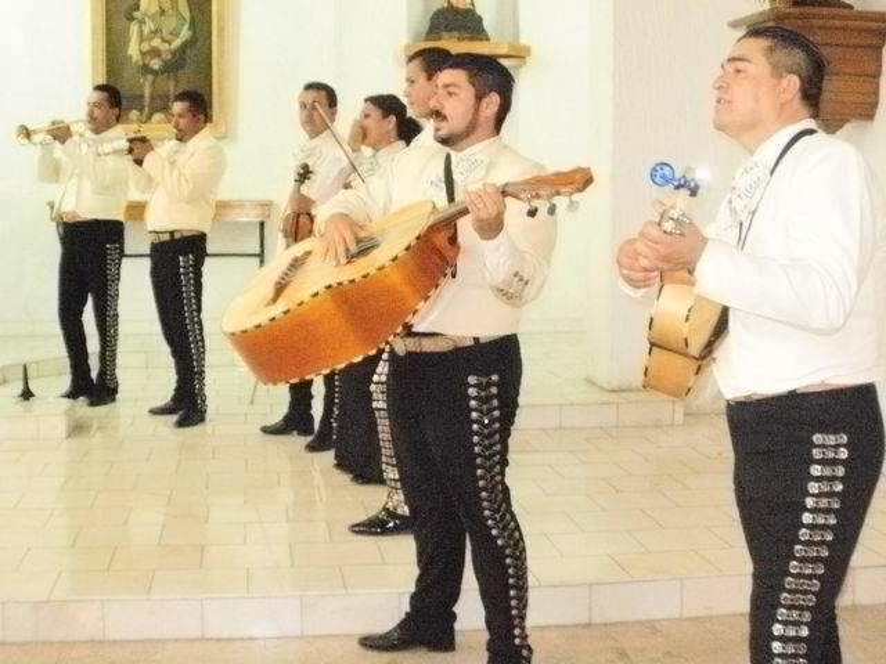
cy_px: 332
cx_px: 443
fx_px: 1331
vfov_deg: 28.0
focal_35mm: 52
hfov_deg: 36.8
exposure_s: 1/40
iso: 1600
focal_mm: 9.1
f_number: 4.4
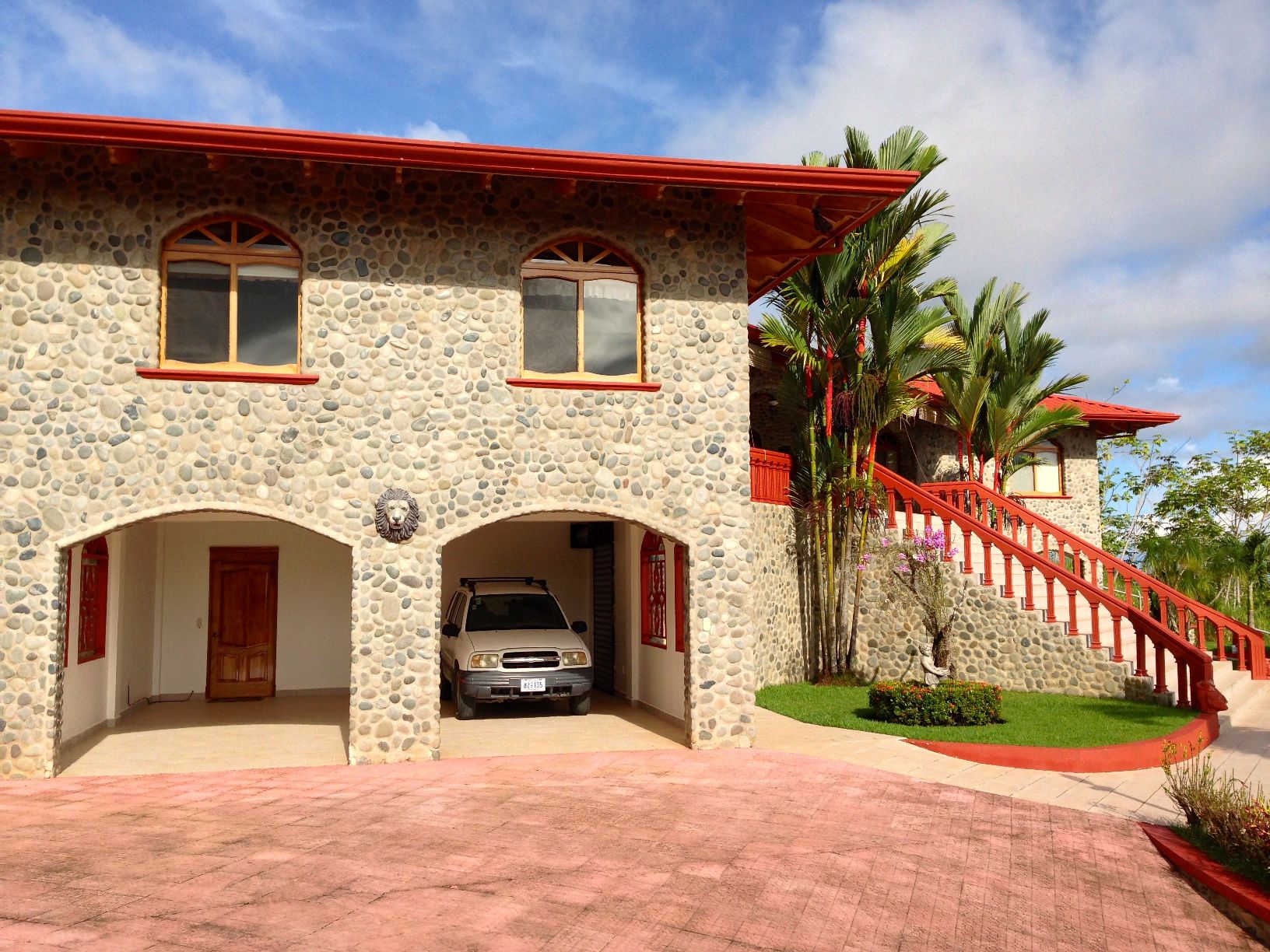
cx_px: 635
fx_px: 1211
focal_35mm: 33
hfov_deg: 55.4
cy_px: 476
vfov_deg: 42.9
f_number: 2.4
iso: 50
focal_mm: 4.13
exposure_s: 1/1695
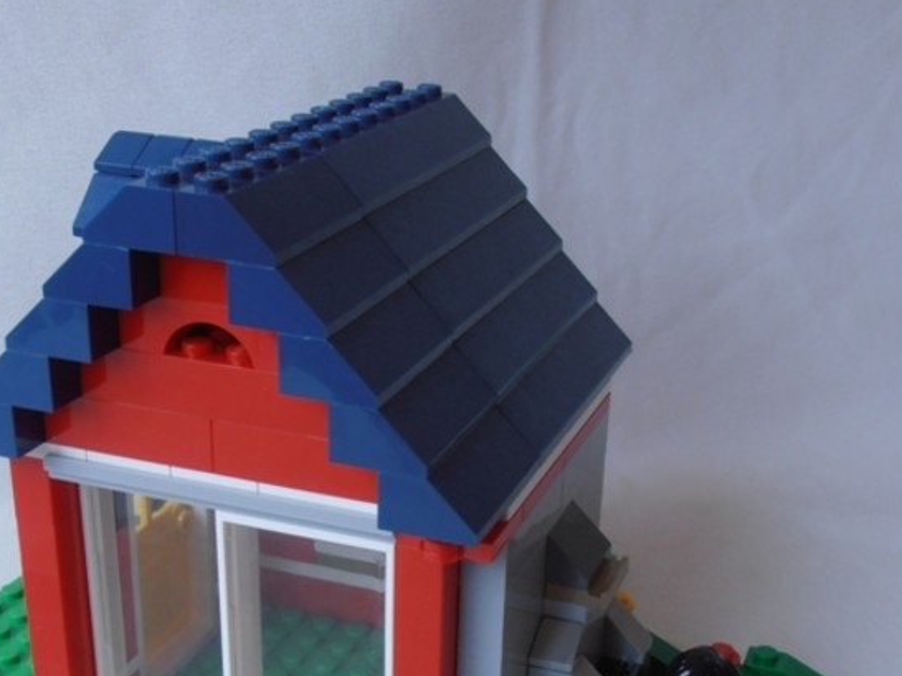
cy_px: 525
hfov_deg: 31.7
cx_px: 459
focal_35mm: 61
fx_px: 1589
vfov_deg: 23.7
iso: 80
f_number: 3.9
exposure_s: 1/80
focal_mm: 6.61
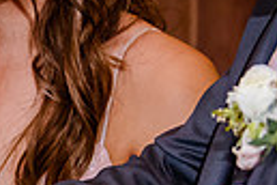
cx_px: -180
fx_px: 1546
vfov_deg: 6.8
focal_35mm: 201
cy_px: 34
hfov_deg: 9.8
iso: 3200
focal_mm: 40
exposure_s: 1/500
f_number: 2.8
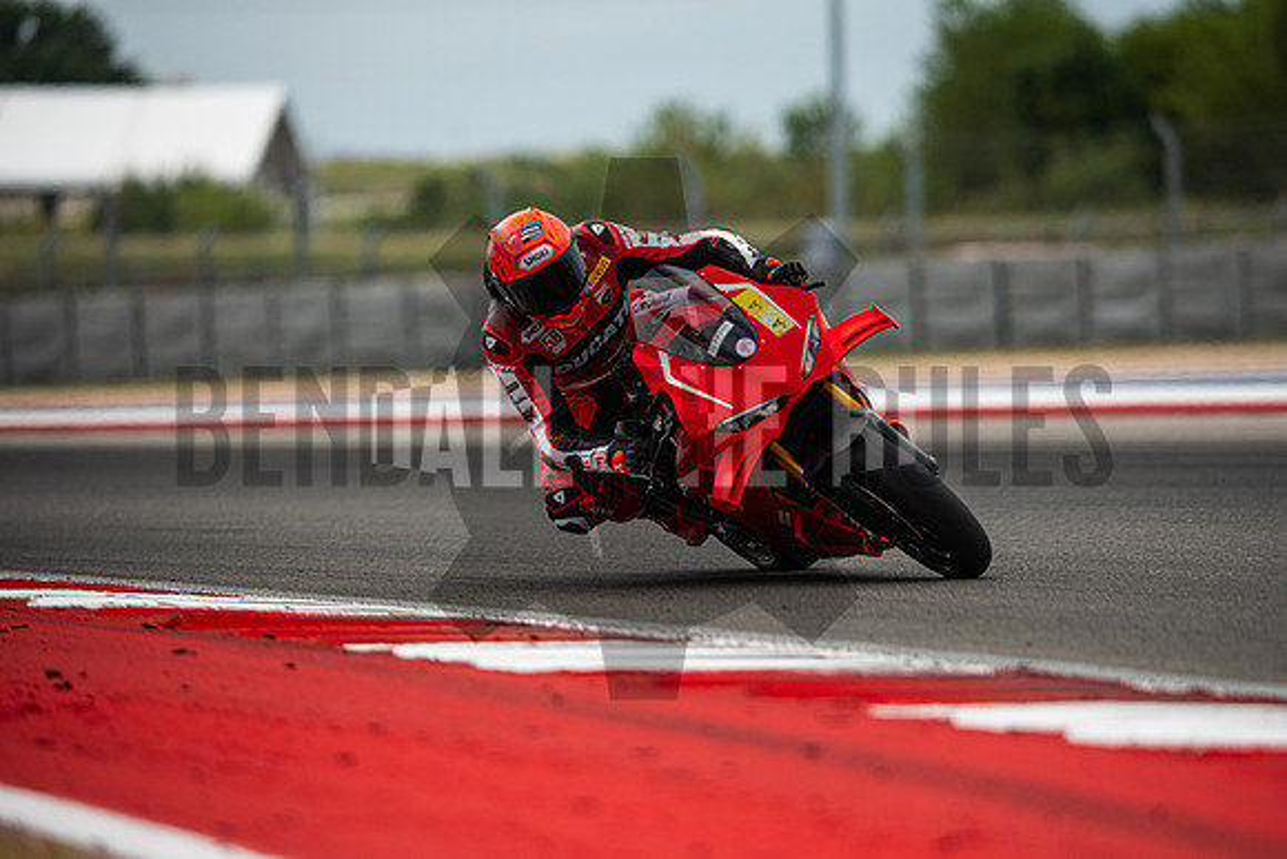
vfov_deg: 4.6
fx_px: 10727
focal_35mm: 300
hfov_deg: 6.9
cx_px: 644
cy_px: 430
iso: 320
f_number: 2.2
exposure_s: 1/4000
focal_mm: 200
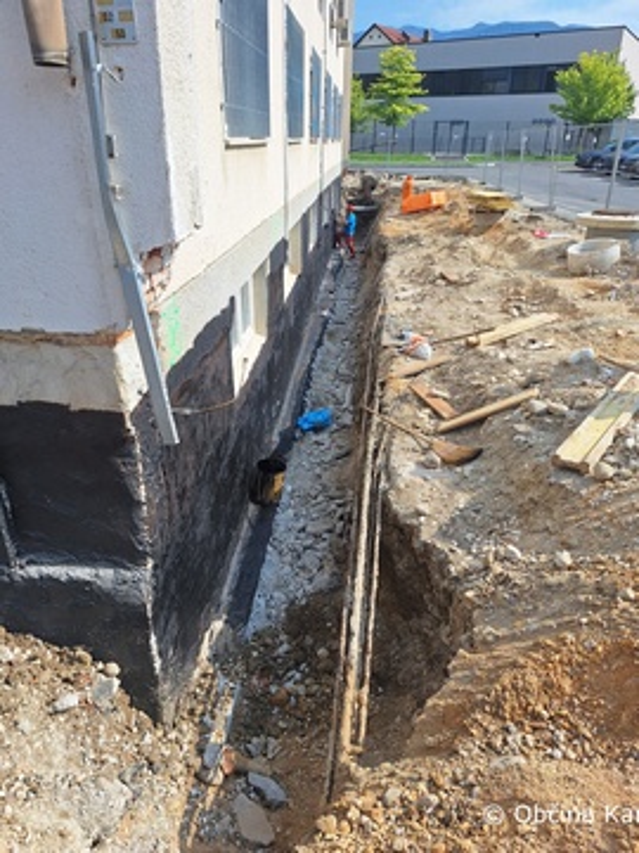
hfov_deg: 58.9
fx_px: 566
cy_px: 426
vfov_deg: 73.9
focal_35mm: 23
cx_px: 320
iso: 40
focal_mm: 5.54
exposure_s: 1/3030
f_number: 1.8
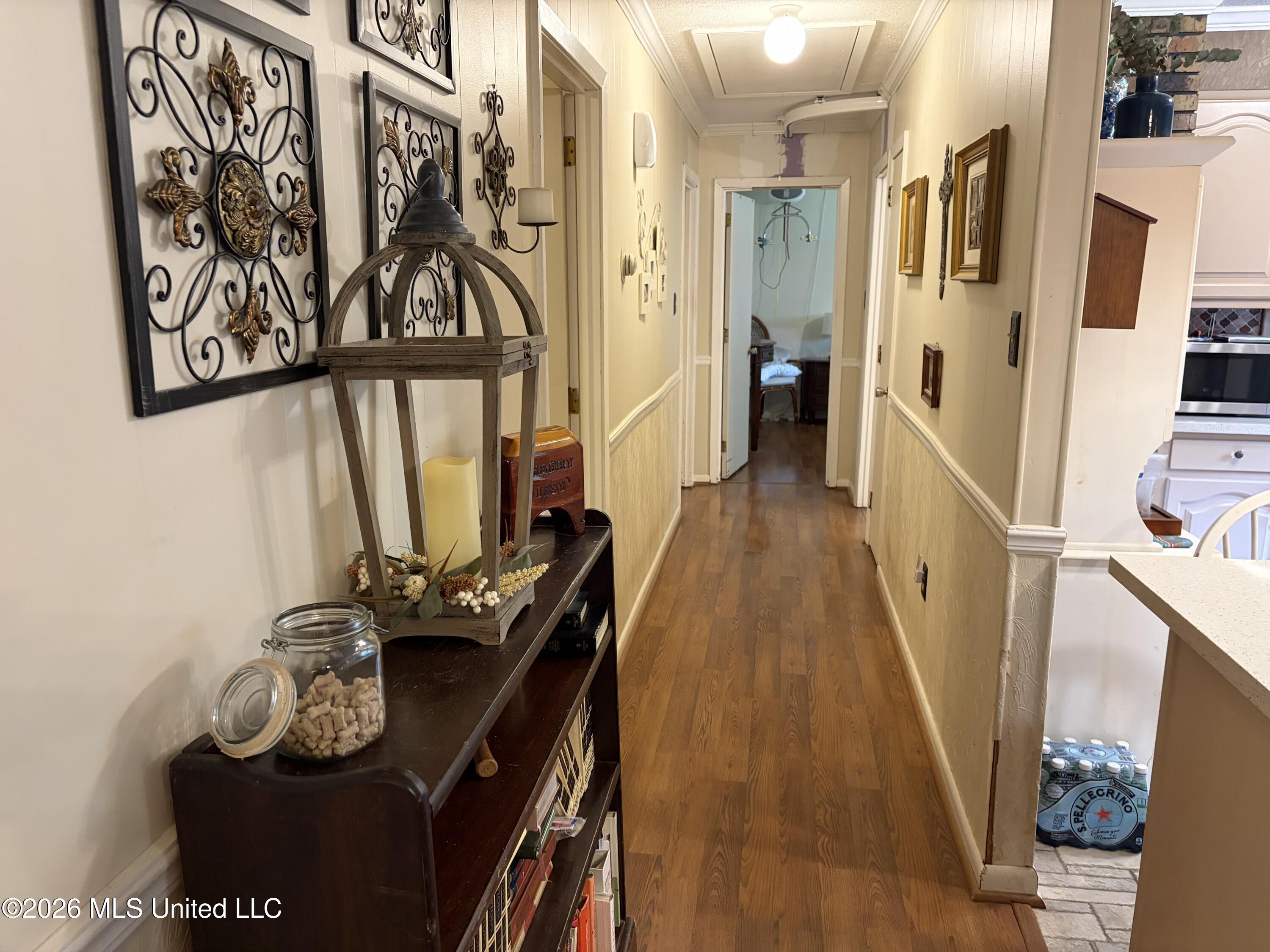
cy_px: 476
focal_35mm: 26
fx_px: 954
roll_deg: -0.5
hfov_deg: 67.3
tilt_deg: -7.8
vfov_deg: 53.1
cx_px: 635
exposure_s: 1/60
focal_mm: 5.96
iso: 320
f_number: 1.6
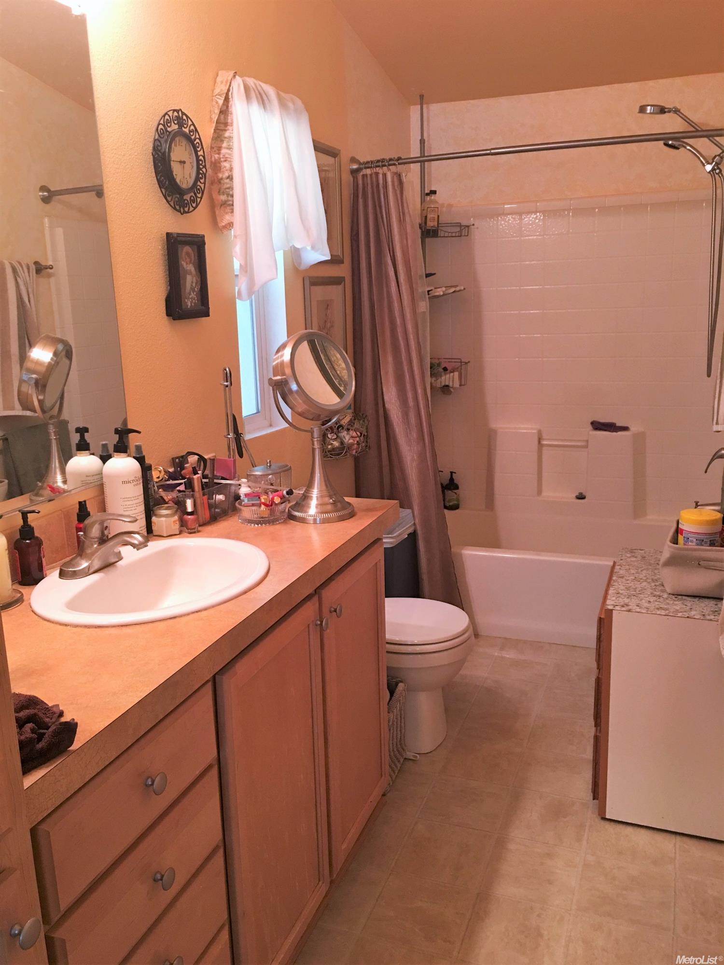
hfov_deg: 48.2
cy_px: 482
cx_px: 362
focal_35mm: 29
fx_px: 809
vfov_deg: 61.7
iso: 64
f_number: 2.2
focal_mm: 4.15
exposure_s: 1/15
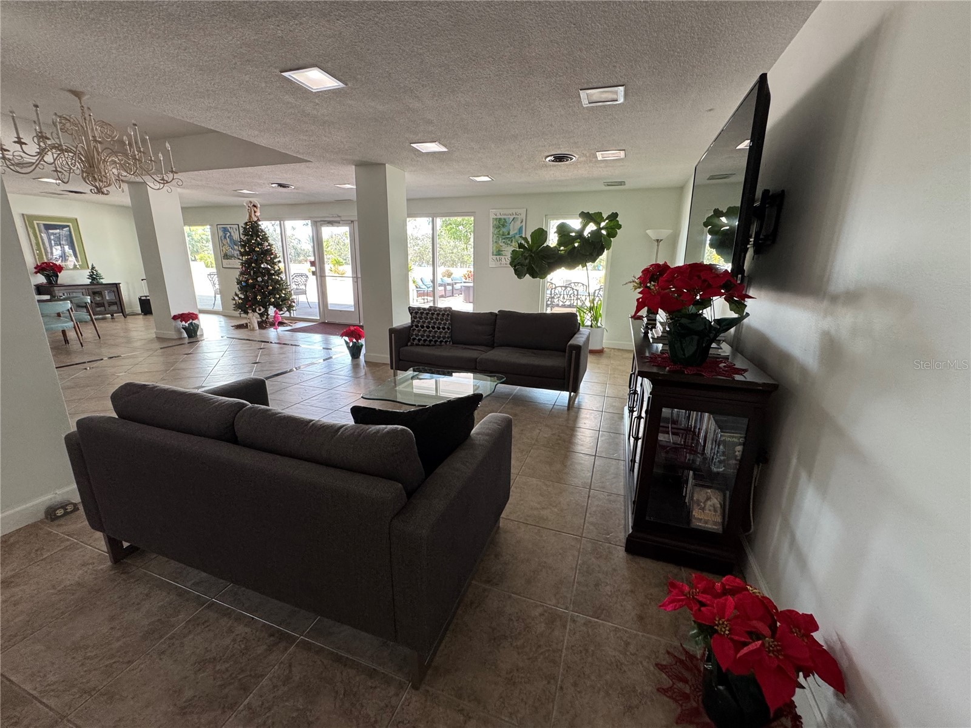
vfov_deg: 85.7
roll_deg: -1.6
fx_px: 393
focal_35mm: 14
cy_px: 364
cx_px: 486
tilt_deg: -15.3
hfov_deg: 102.1
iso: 200
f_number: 2.2
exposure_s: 1/120
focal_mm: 2.22
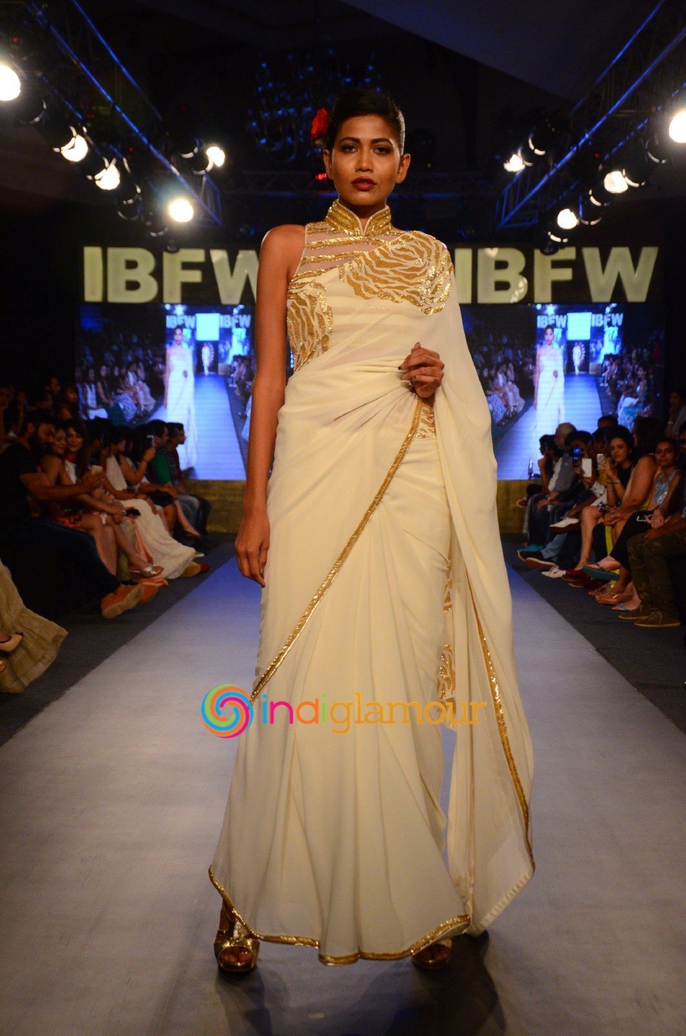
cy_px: 518
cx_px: 343
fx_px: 1636
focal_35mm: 57
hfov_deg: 23.7
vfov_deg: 35.1
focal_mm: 38
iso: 1600
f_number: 4.5
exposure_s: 1/320
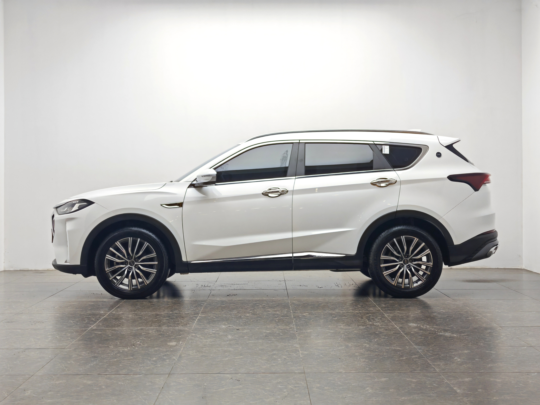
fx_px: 874
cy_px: 202
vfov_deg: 26.1
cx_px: 270
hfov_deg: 34.3
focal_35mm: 56
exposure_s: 1/120
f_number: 1.6
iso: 50
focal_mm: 7.62
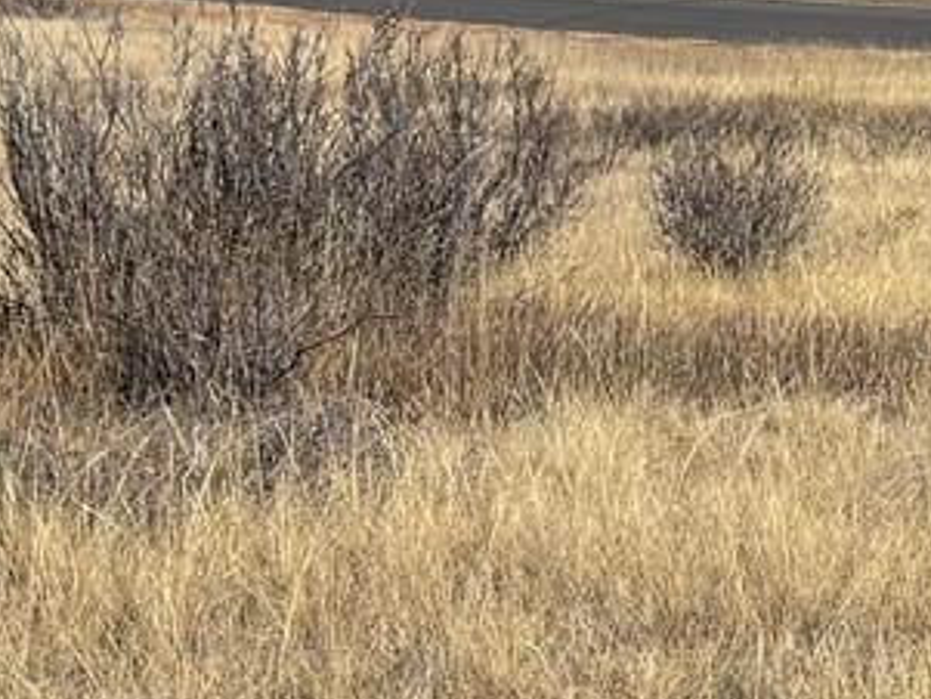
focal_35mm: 138
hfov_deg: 13.7
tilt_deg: -16.3
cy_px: 650
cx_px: 1262
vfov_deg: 10.7
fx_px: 3713
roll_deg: +1.6
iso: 50
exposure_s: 1/5618
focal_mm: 5.96
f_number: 1.6
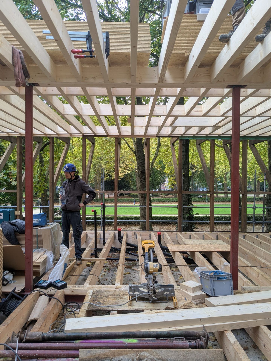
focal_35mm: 27
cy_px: 180
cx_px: 136
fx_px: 282
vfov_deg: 65.3
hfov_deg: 51.4
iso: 68
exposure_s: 1/99.9
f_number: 1.73
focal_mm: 4.38
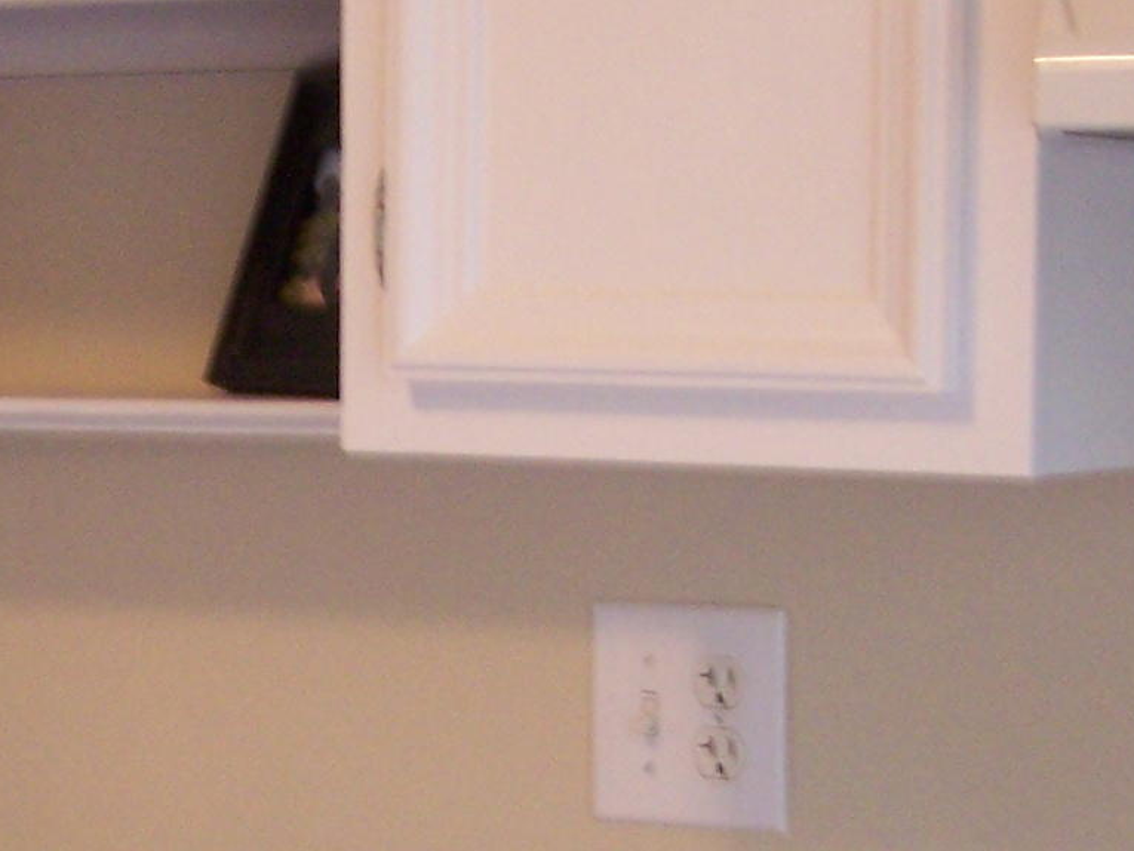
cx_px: 403
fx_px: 4194
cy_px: 707
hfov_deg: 15.4
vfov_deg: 11.5
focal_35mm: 128
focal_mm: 6.3
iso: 140
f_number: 2.8
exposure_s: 1/15
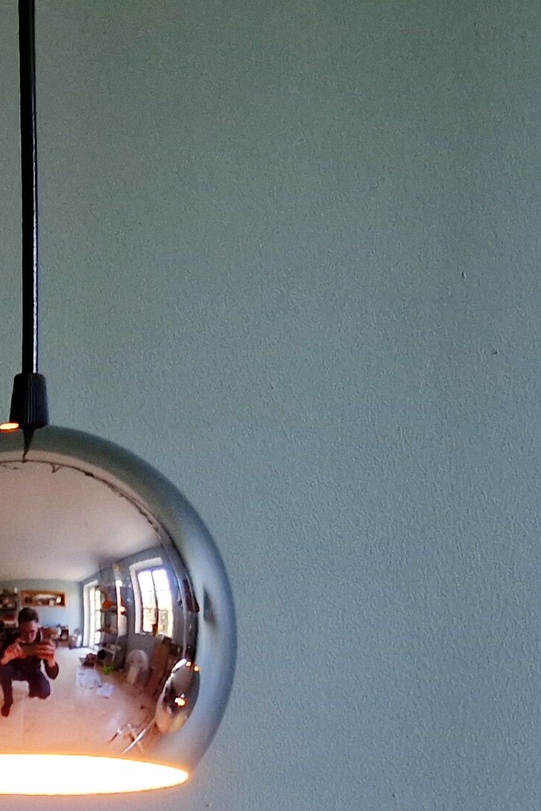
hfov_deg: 15.6
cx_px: 27
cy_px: 897
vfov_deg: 22.3
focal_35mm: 86
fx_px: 1938
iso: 320
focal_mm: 5.4
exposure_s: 1/100
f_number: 1.8
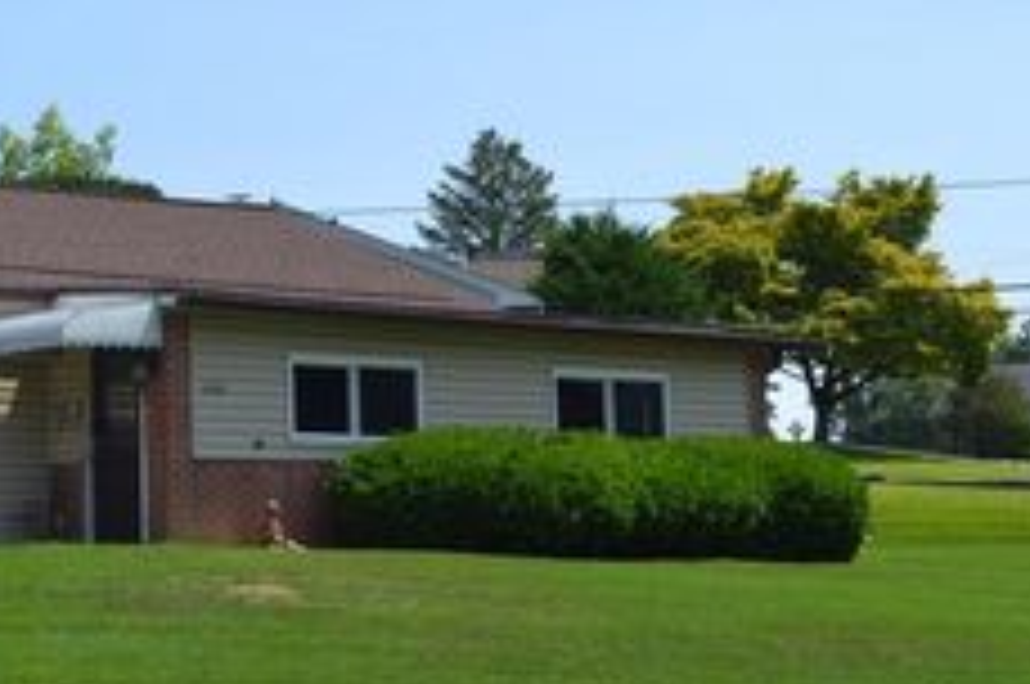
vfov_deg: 14.3
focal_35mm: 95
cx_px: 103
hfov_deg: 21.0
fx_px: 2717
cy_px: 236
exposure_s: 1/250
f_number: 8
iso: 100
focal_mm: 29
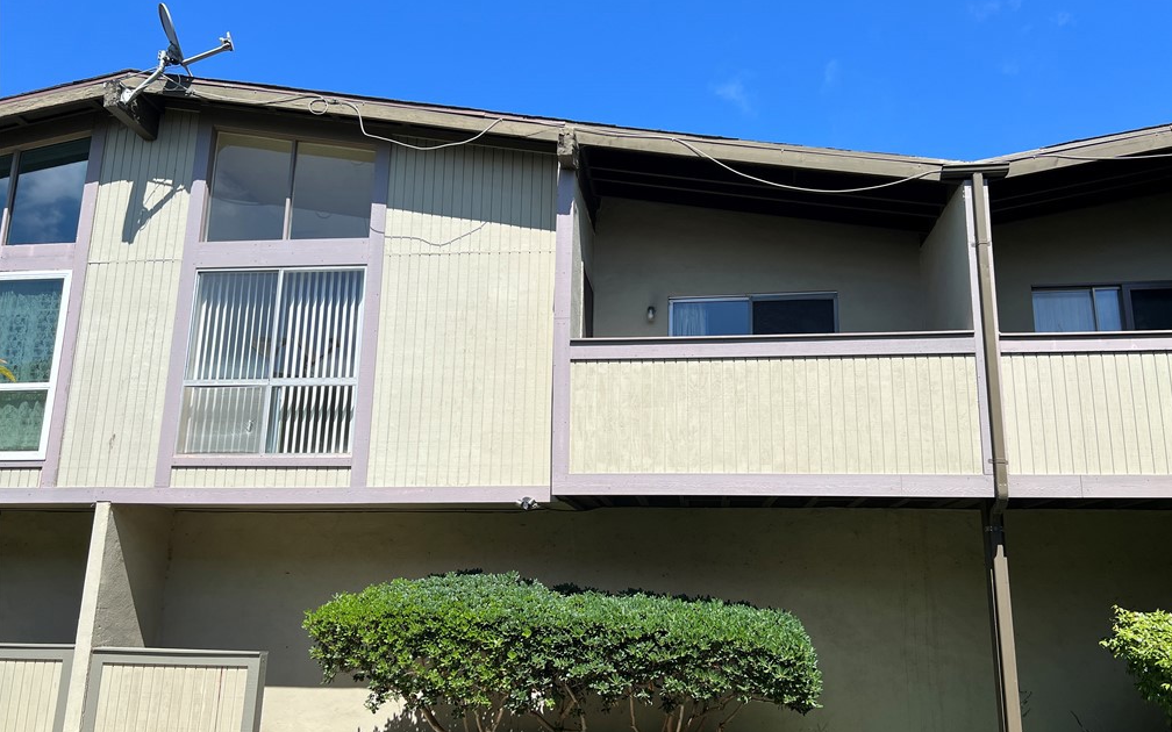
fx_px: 894
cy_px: 403
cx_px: 593
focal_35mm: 28
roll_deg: -2.5
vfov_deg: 44.5
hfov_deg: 66.5
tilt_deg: +12.9
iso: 50
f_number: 1.5
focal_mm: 5.7
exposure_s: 1/3571
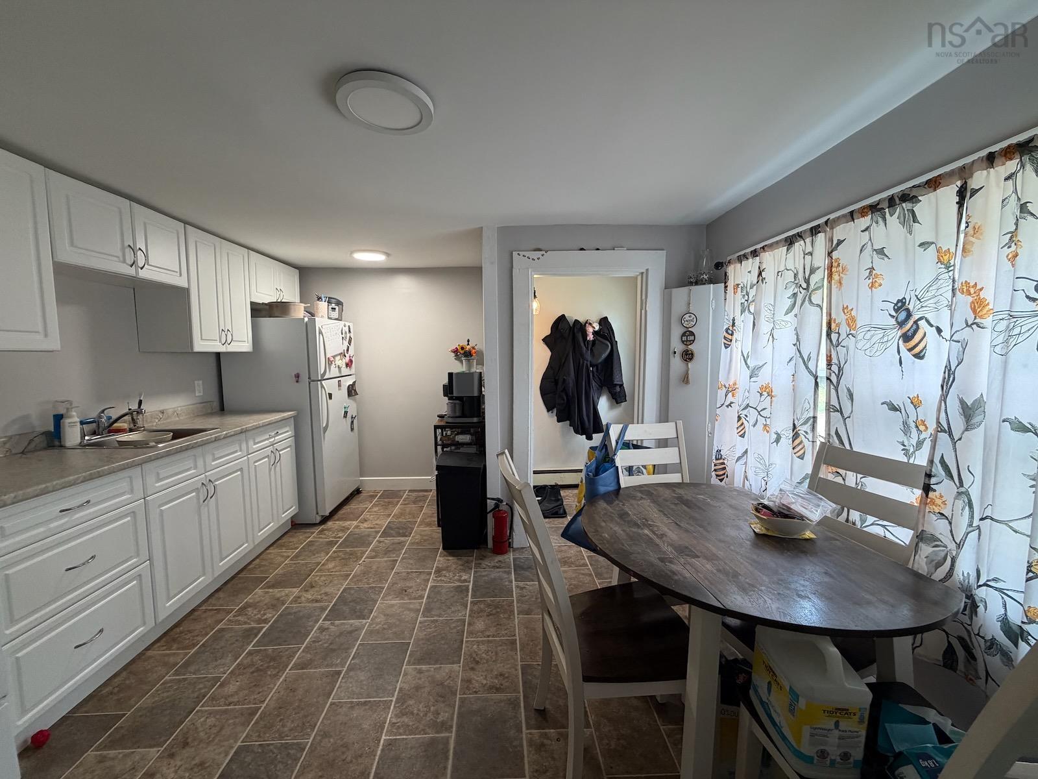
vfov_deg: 85.7
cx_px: 519
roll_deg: +0.5
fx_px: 420
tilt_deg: -5.1
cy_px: 390
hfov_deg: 102.1
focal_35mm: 14
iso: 200
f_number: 2.2
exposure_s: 1/120
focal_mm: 2.22
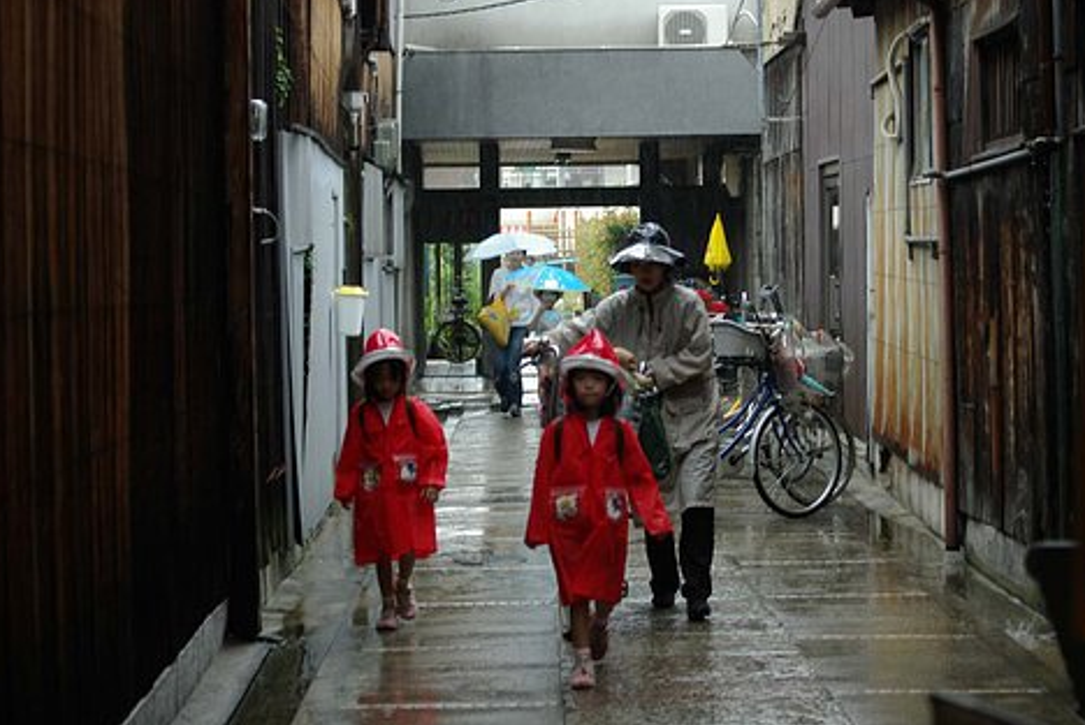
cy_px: 347
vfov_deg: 16.7
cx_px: 563
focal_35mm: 82
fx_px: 2474
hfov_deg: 24.7
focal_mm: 50
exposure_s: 1/90
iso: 200
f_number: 2.8
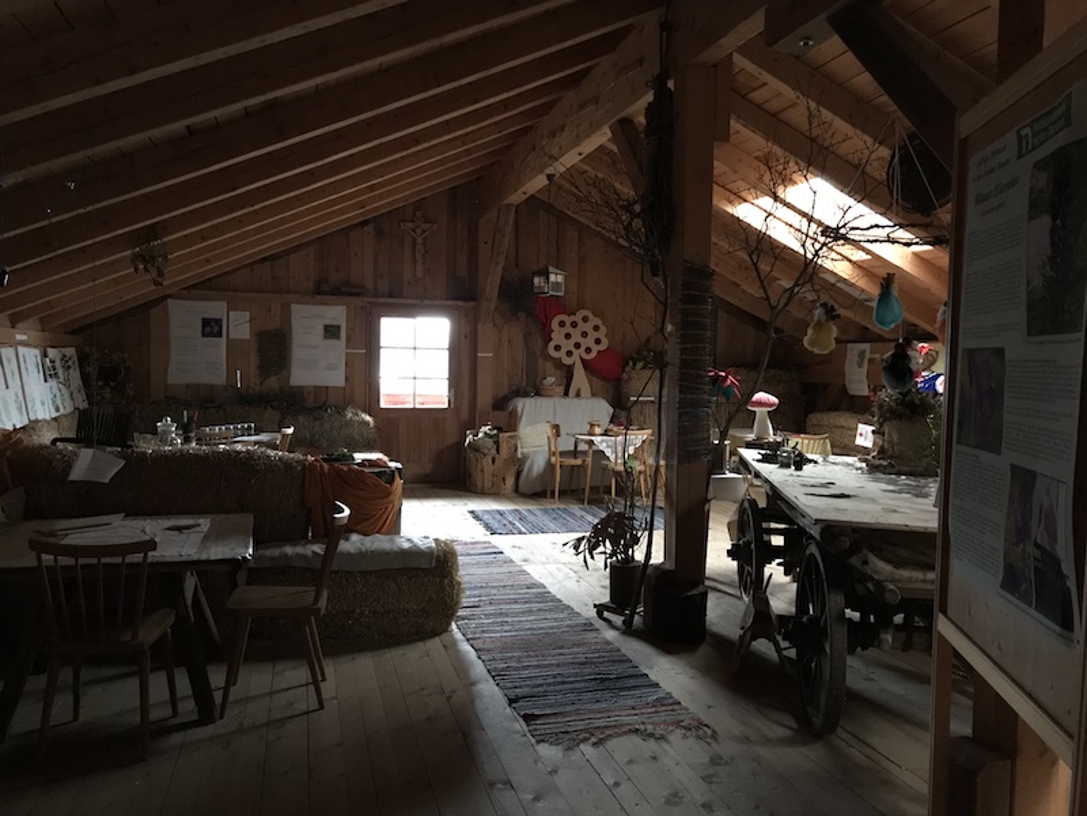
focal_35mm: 28
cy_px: 408
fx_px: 879
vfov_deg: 49.7
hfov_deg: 63.4
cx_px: 544
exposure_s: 1/5
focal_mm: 3.99
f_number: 1.8
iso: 100
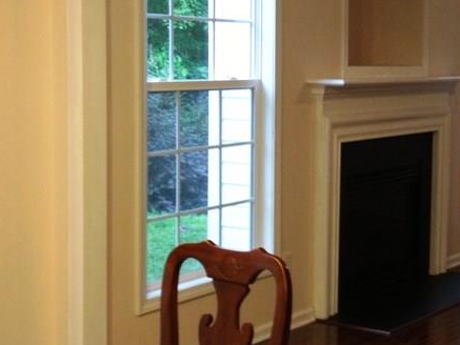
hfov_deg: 23.3
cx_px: 400
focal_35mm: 82
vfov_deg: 18.0
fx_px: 1090
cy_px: 133
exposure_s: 1/20
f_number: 2.4
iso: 160
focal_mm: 4.28
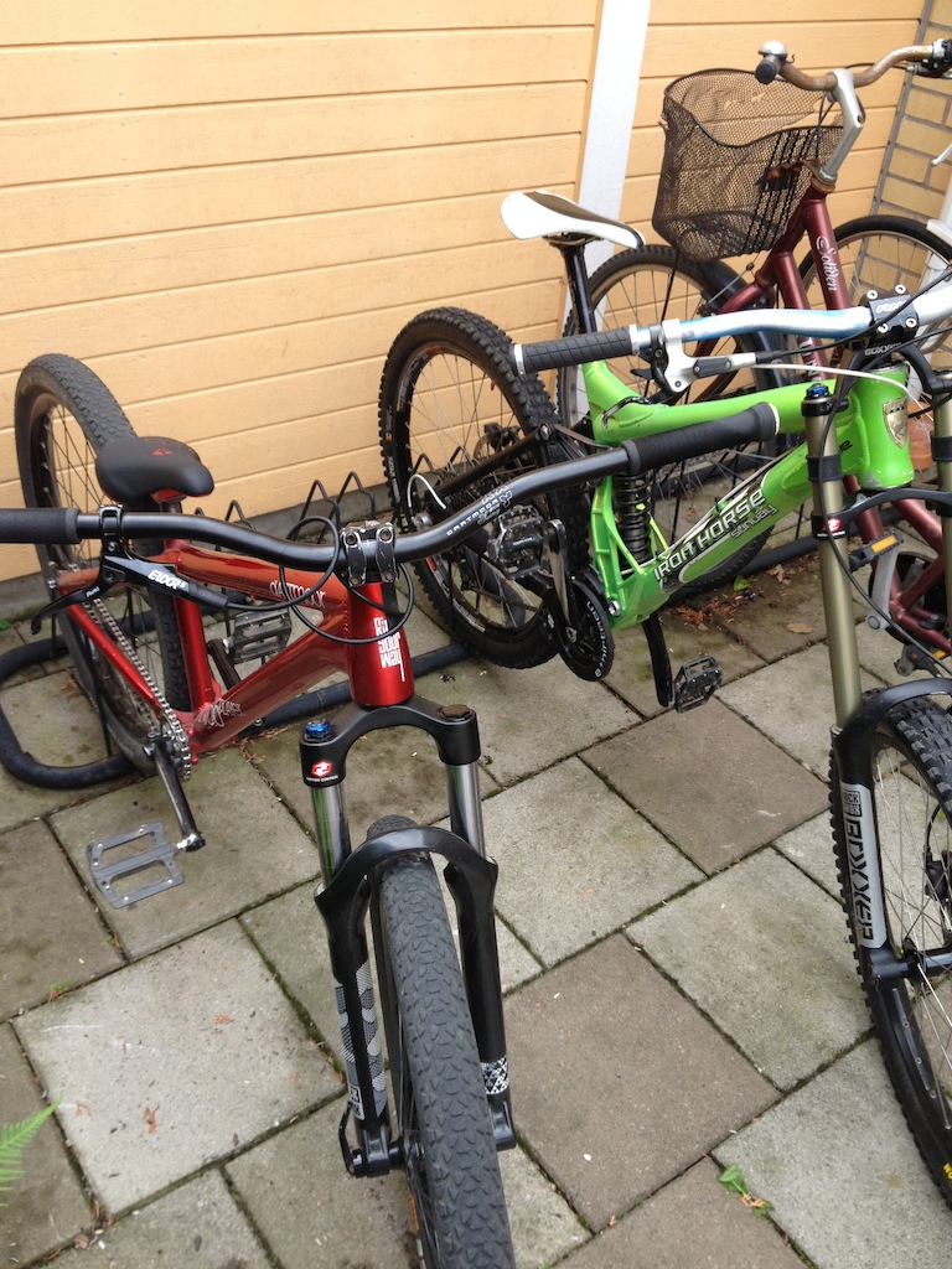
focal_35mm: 35
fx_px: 1283
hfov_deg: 40.7
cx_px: 476
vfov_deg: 52.6
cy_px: 634
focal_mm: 4.28
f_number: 2.4
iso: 50
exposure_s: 1/181
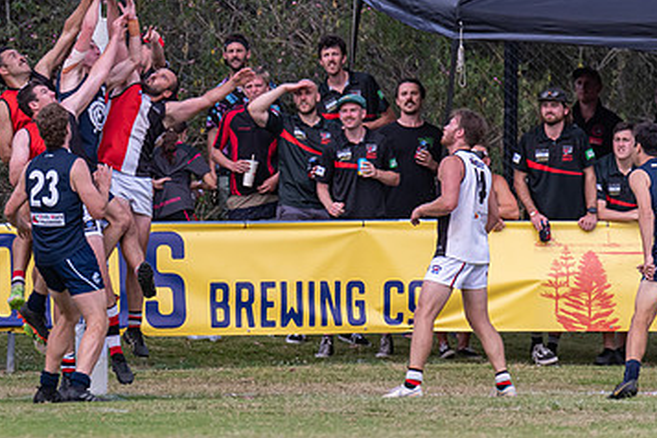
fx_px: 20055
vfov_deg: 1.3
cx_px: -16
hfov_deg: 1.9
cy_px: 184
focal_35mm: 1099
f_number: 6.3
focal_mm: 500
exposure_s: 1/1600
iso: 800
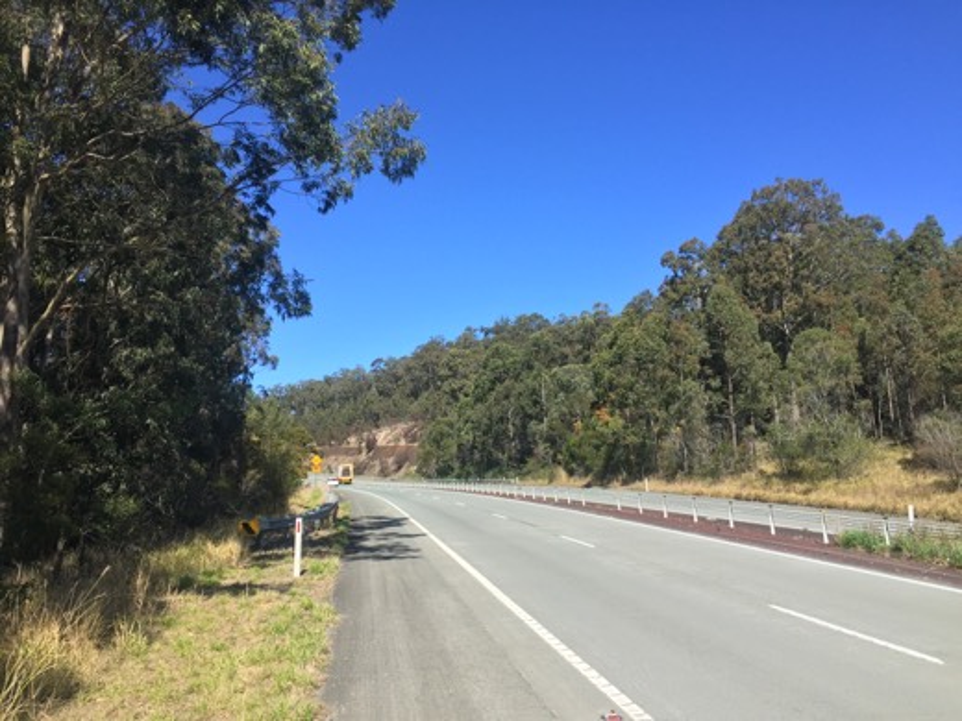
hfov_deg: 61.7
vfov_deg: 48.2
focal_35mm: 29
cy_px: 360
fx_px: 806
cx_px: 481
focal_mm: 4.15
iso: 32
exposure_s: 1/1236
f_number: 2.2
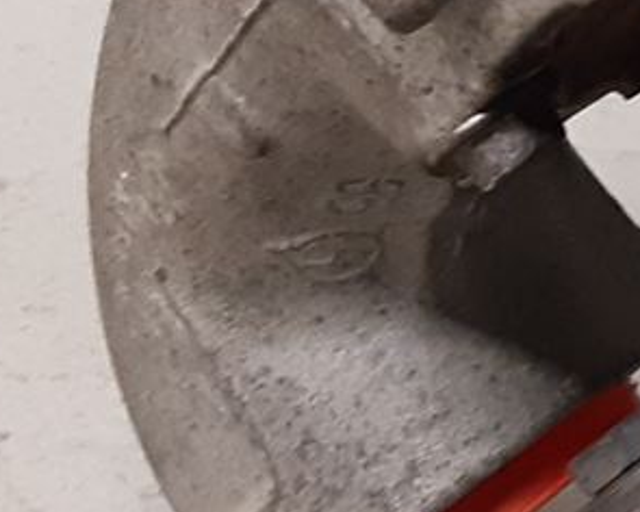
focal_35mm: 176
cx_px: 1182
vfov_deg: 8.7
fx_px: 3334
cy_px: 9
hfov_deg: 10.3
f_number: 1.7
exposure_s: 1/50
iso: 200
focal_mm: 3.93
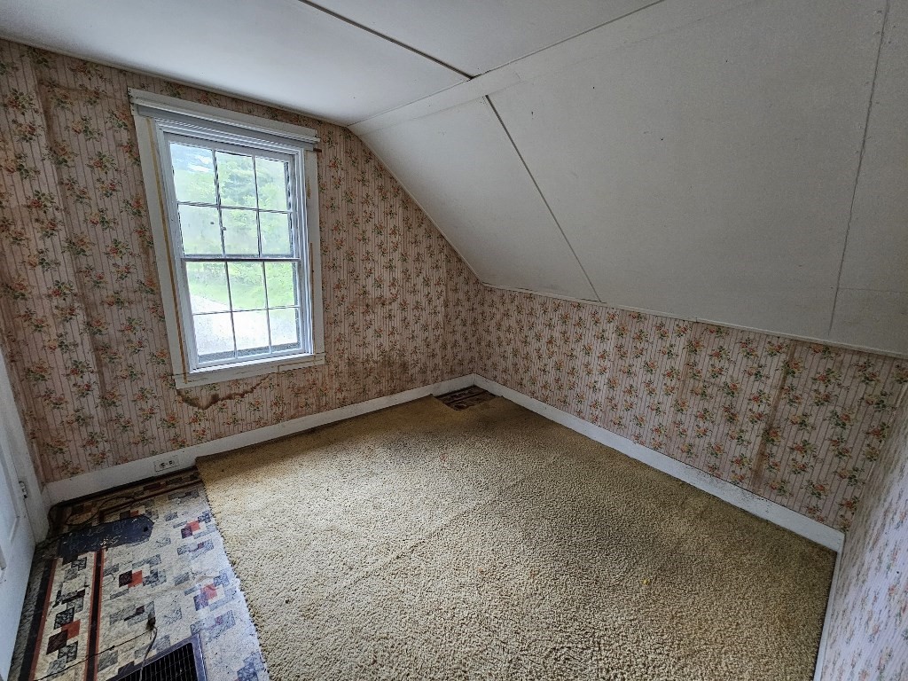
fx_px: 341
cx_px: 454
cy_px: 340
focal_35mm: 13
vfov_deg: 89.9
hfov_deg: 106.2
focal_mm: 2.2
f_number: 2.2
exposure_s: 1/70
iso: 250
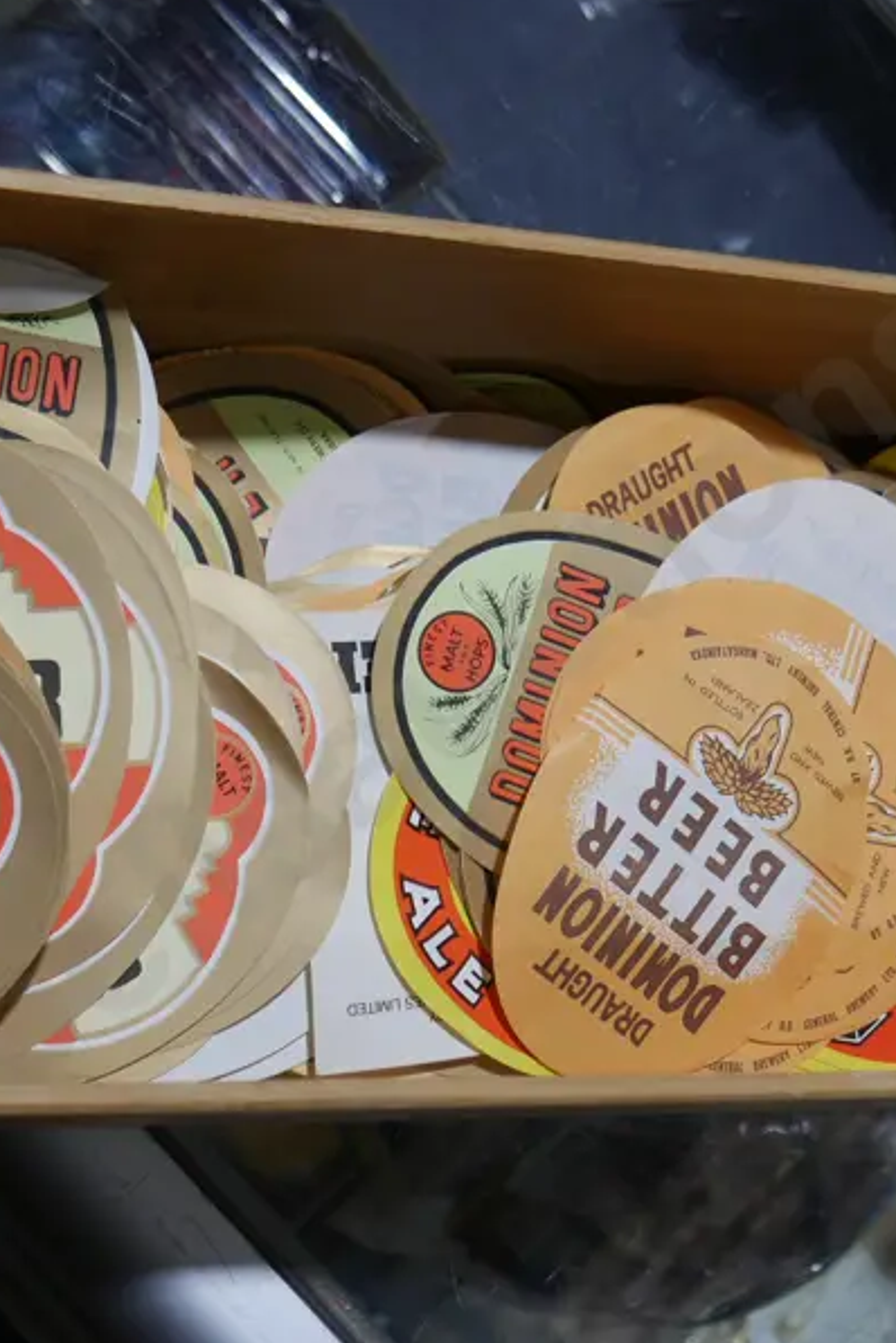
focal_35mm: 50
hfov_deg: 27.0
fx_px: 1864
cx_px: 473
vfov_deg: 39.6
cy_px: 687
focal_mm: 14
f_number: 3.5
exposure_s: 1/125
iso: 200
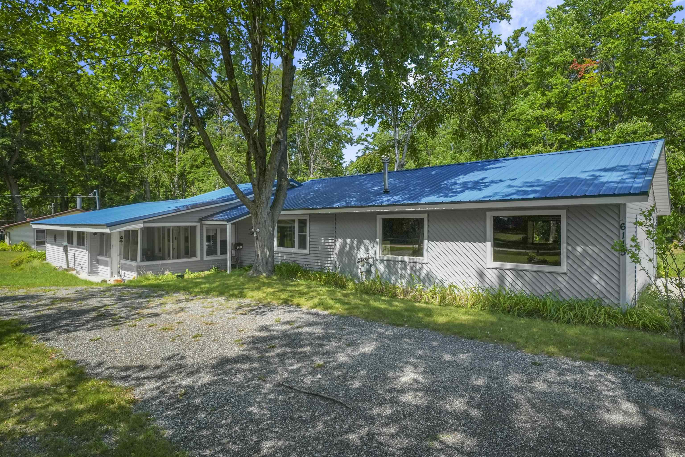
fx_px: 362
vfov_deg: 64.6
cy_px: 228
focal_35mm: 19
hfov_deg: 86.9
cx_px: 342
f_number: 9
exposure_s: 1/1250
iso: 2000
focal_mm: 19
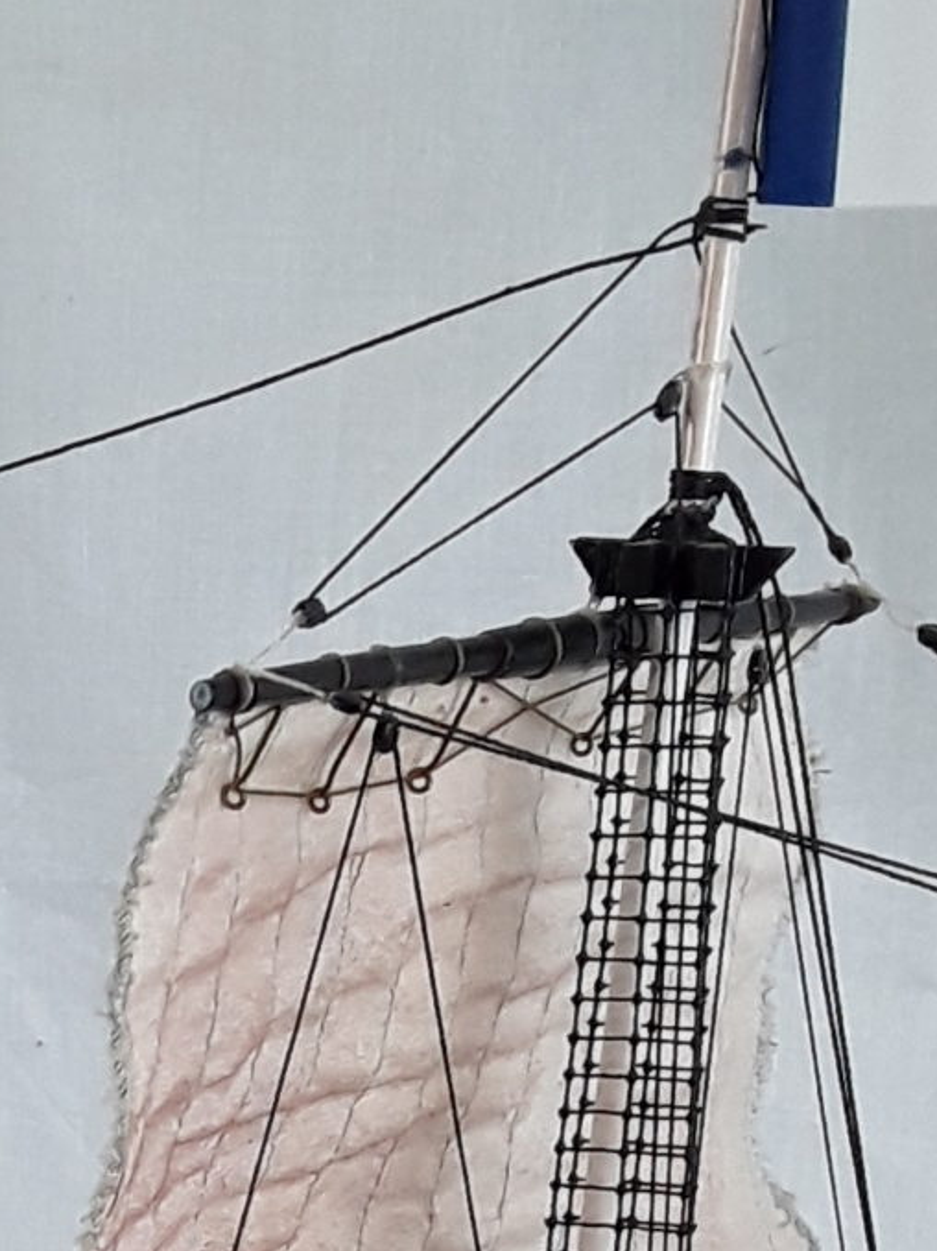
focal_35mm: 102
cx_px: -384
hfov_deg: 13.8
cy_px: 1845
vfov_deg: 17.4
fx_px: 3684
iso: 80
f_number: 1.9
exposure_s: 1/100
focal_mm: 2.91
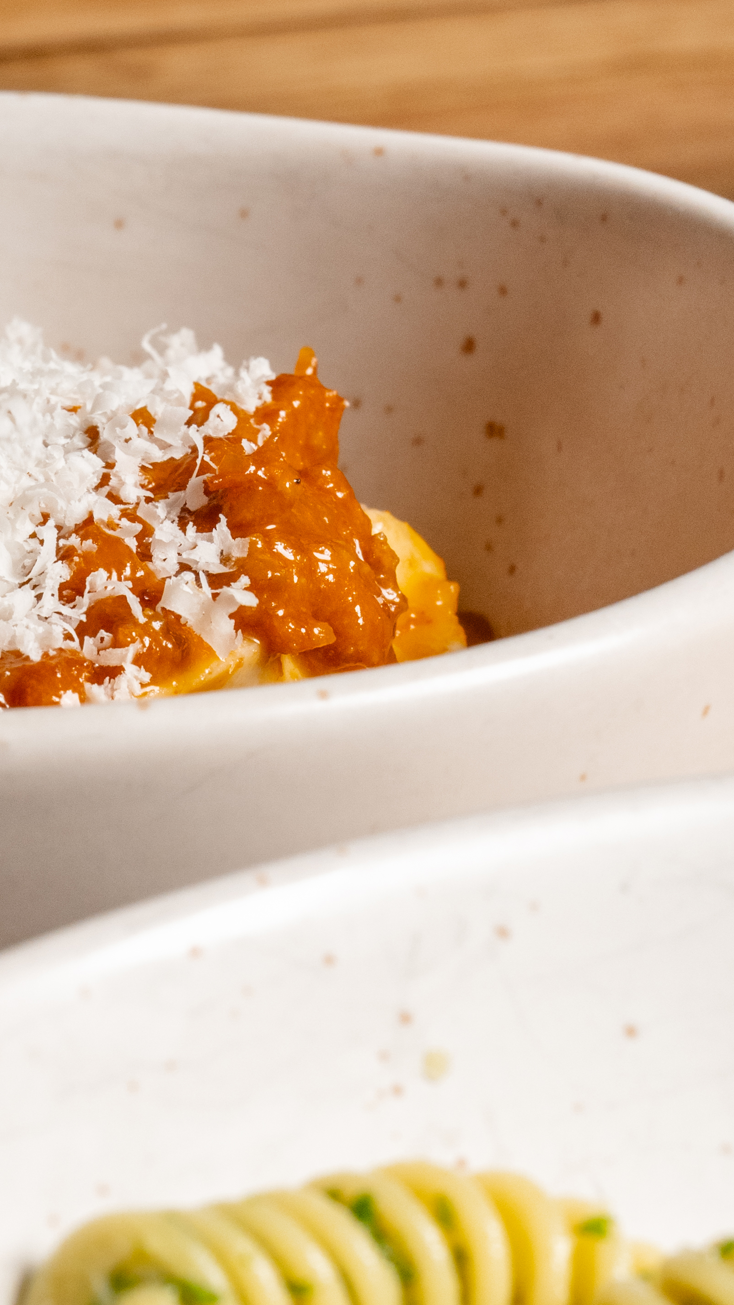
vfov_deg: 10.3
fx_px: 7231
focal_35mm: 209
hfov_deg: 5.8
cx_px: -1
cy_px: 746
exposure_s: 1/200
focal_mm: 69
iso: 800
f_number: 14
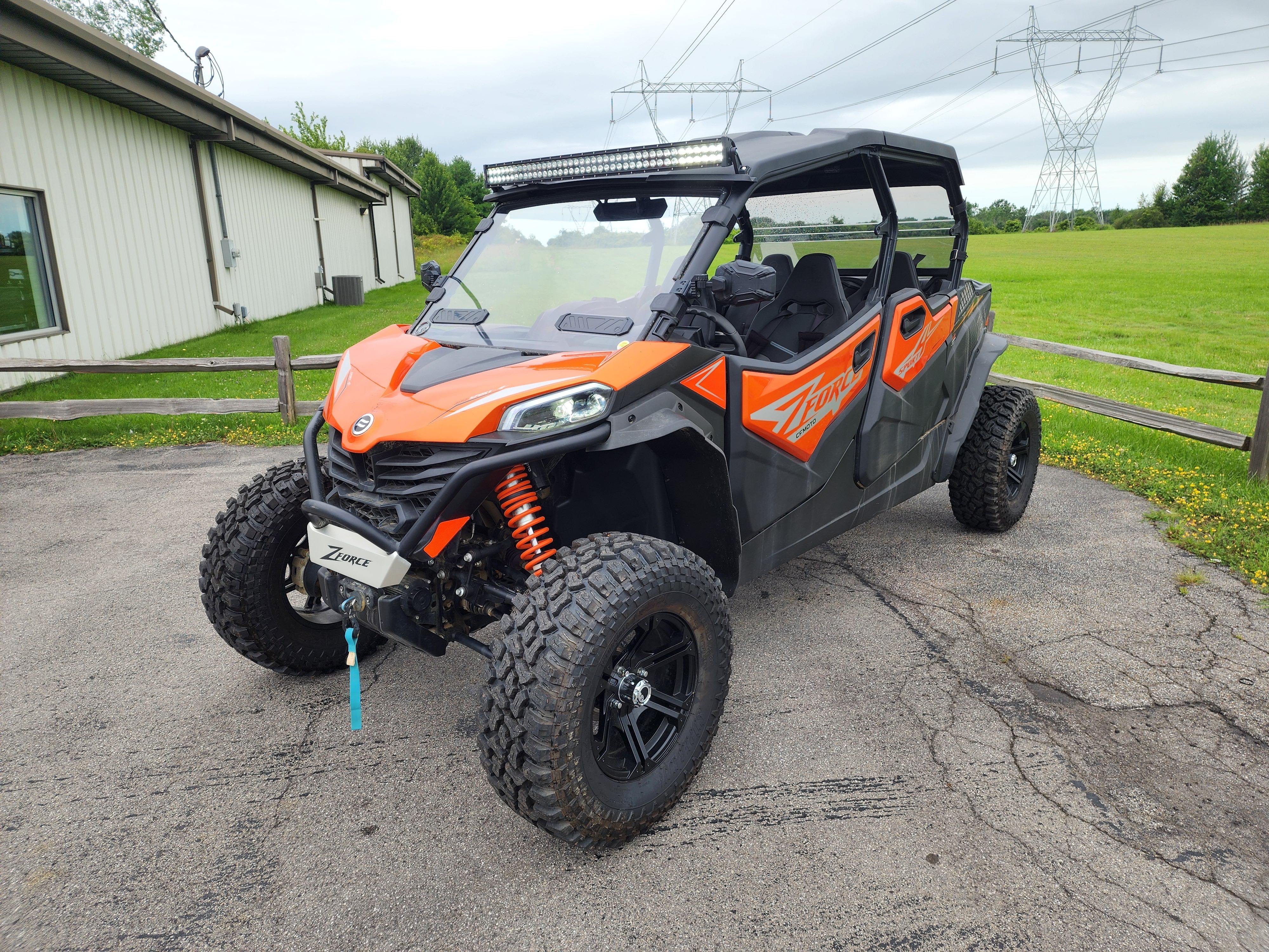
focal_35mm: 23
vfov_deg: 58.9
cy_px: 476
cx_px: 634
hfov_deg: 73.9
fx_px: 843
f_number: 1.8
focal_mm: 6.4
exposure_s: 1/268
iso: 12
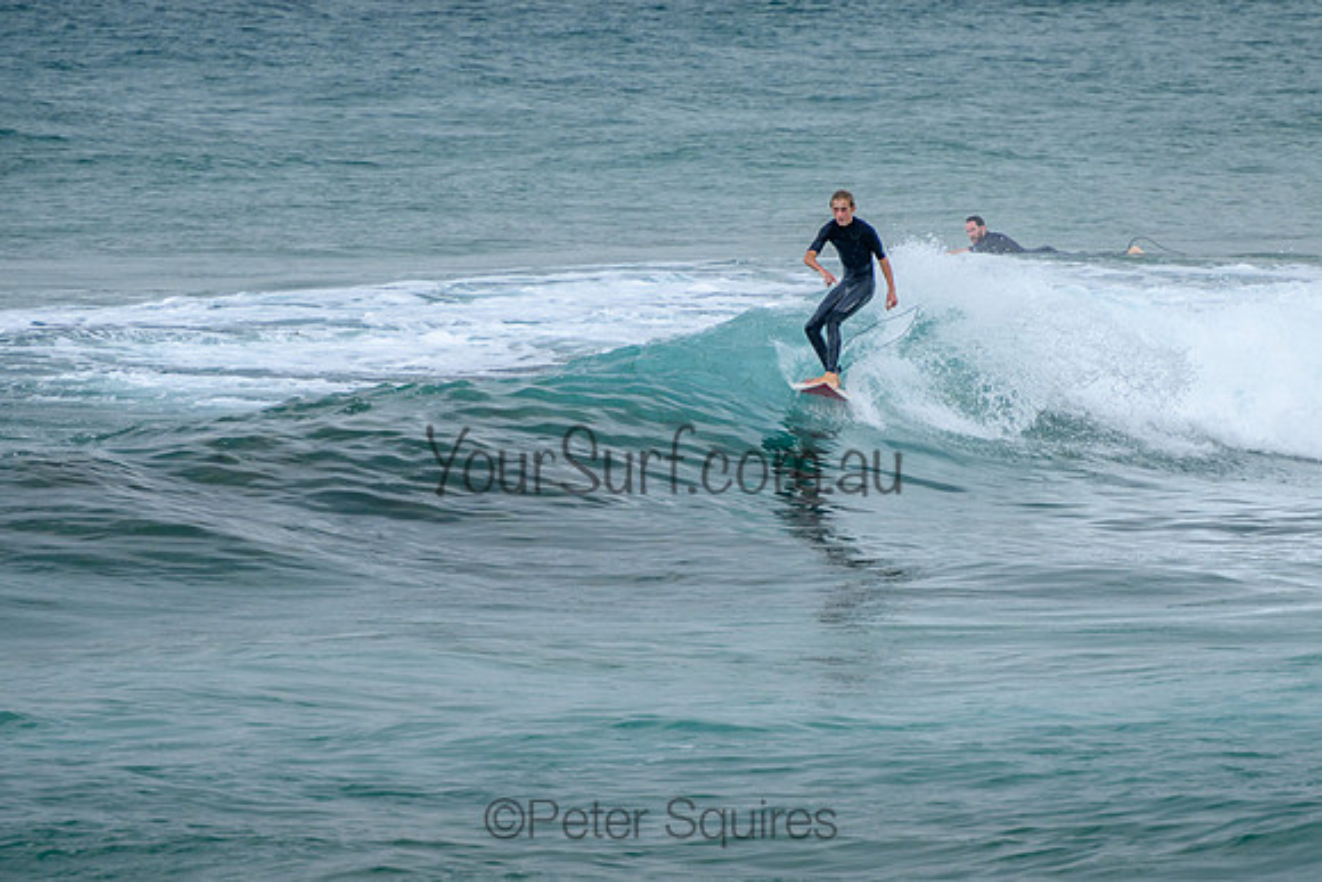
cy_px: 447
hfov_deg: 3.7
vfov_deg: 2.5
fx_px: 20203
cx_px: 747
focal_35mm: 550
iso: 640
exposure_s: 1/2000
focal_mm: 400
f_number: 5.6
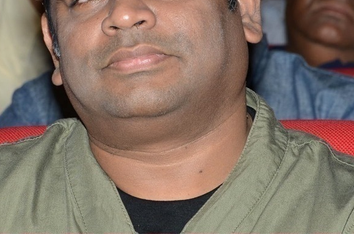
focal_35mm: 326
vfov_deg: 4.2
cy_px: 58
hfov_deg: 6.3
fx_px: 3199
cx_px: 118
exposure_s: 1/125
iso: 400
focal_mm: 105
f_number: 7.1
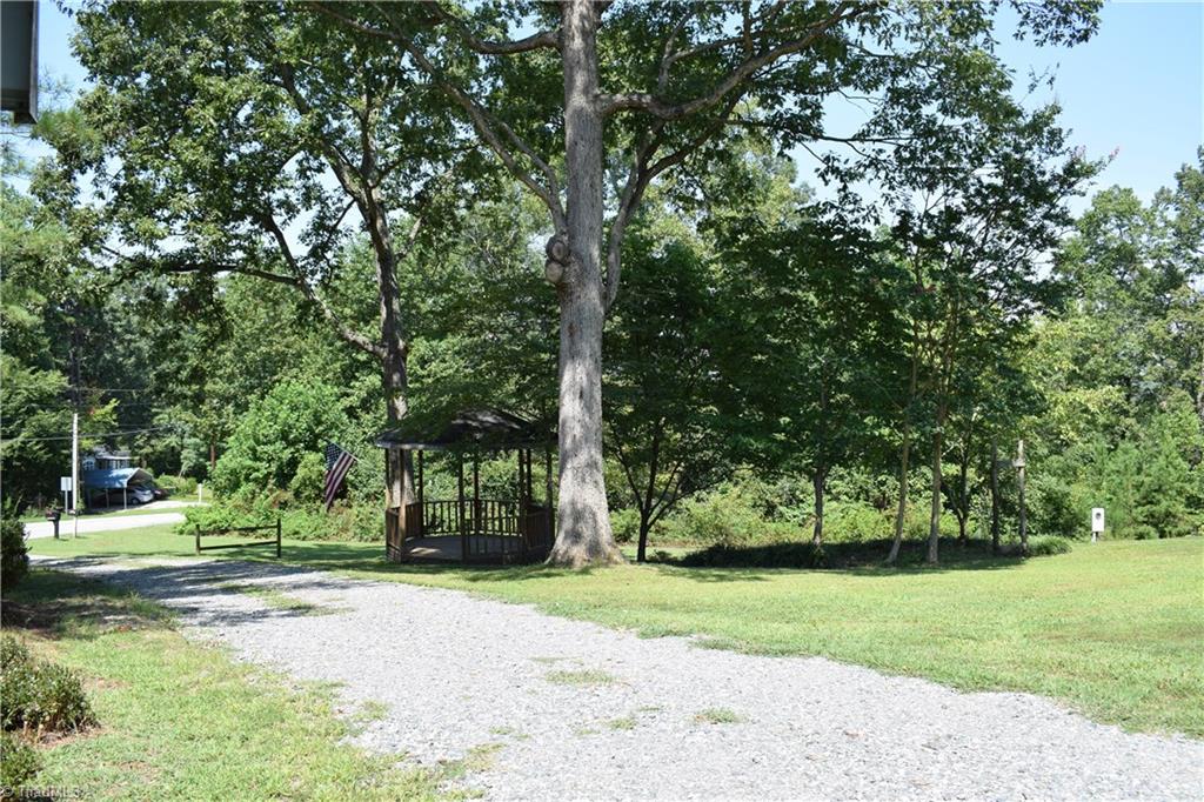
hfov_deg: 57.2
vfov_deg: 39.9
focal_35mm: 33
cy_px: 401
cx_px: 602
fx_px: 1103
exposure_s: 1/250
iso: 200
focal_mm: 22
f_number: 8
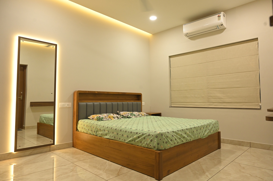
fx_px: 182
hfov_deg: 73.8
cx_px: 136
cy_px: 90
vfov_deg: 53.1
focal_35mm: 24
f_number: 5.6
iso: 3200
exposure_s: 1/125
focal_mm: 24
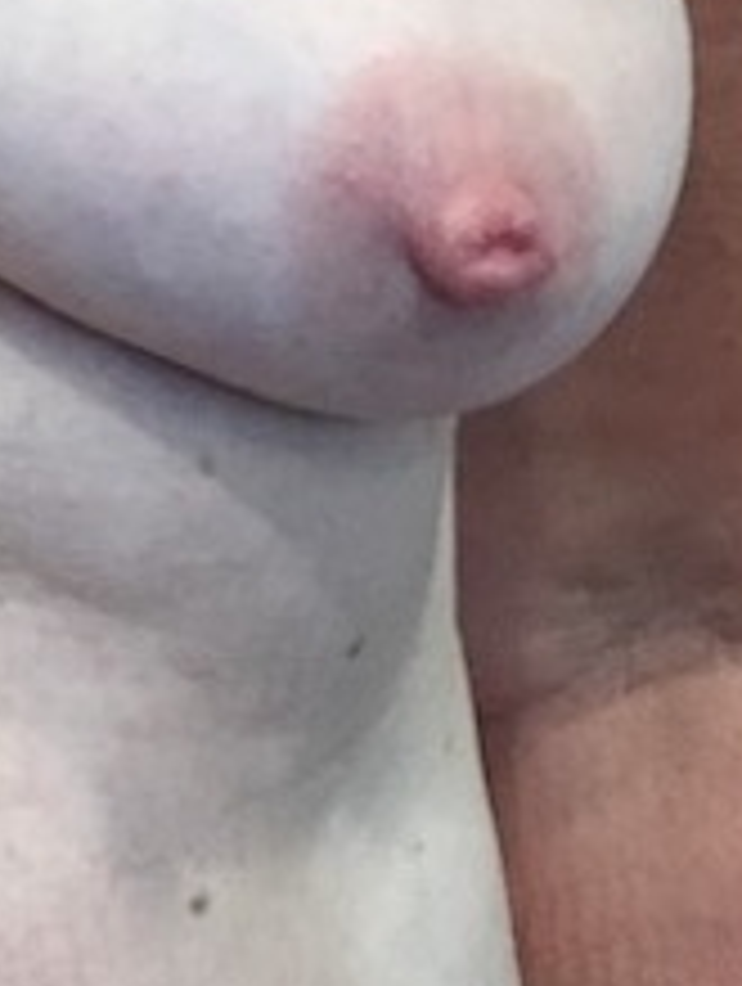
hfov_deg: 12.2
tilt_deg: -12.2
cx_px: -558
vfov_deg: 17.4
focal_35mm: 113
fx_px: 3220
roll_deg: -1.0
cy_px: 509
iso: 100
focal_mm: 3.3
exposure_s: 1/30
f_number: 2.4
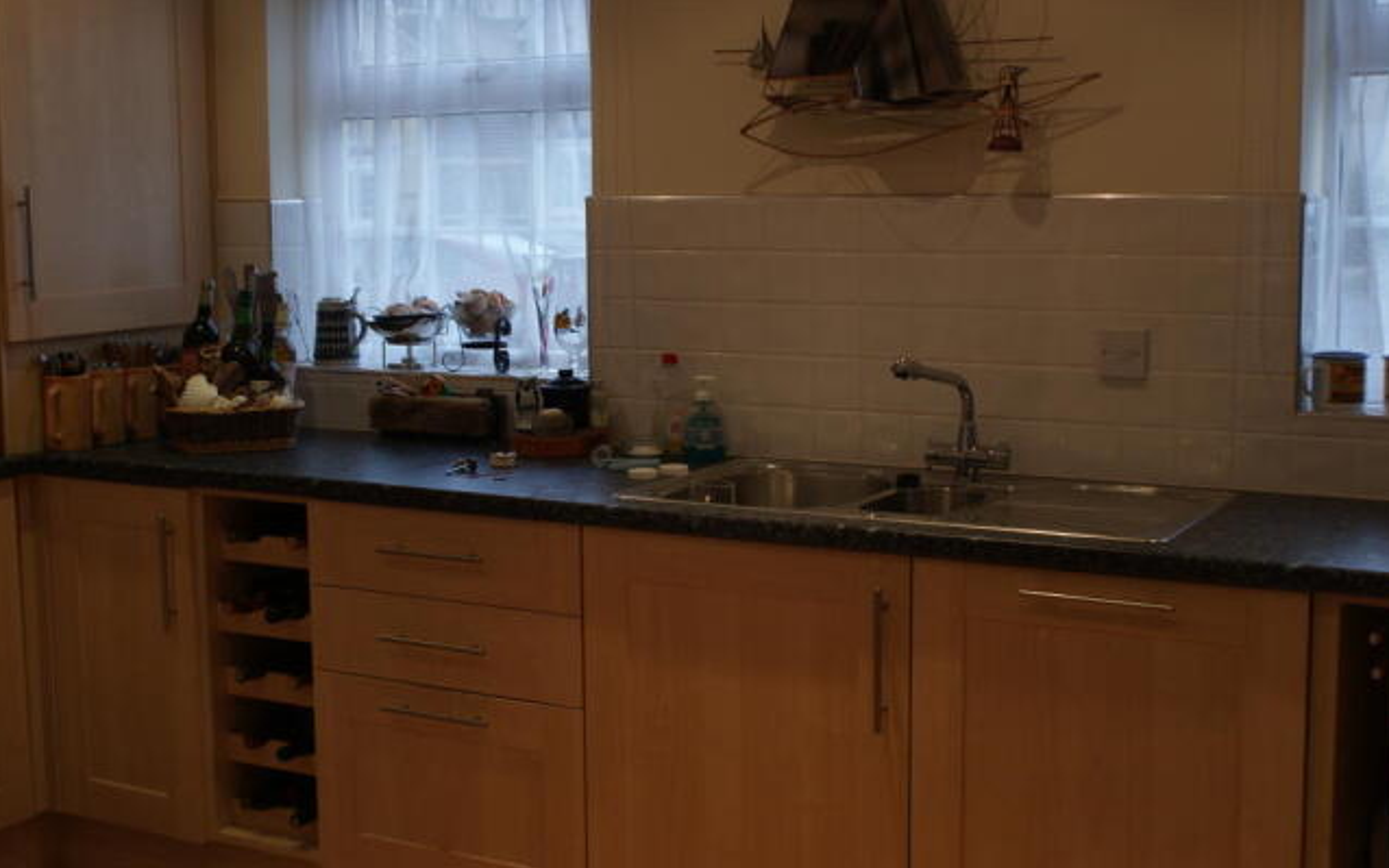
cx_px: 702
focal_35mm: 47
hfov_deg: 42.6
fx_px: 1779
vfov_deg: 27.4
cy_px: 404
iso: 200
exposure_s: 1/50
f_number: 5
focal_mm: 30
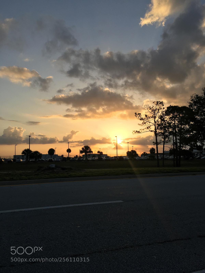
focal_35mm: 29
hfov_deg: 48.2
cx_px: 102
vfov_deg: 61.7
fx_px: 229
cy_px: 136
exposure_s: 1/1131
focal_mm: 4.15
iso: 25
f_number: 2.2
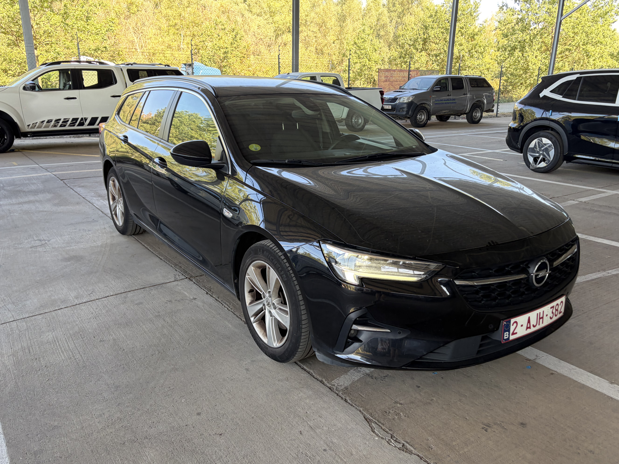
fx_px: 501
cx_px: 329
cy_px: 246
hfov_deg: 63.4
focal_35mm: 28
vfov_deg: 49.7
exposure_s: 1/100
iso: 40
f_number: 1.6
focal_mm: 5.96
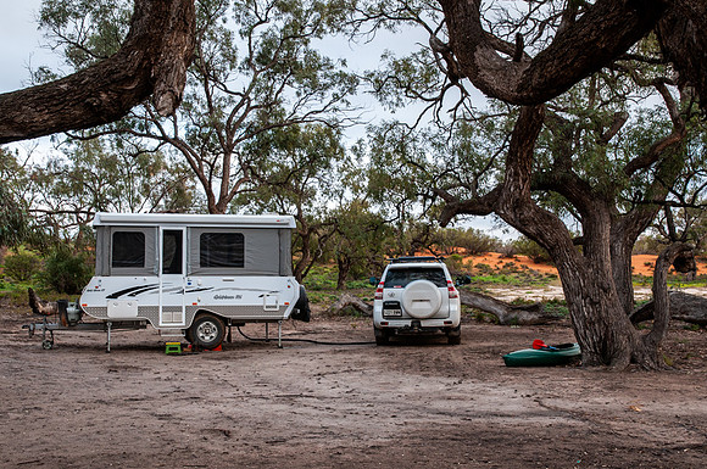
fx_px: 1003
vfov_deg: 26.3
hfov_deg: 38.8
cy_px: 234
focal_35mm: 51
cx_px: 354
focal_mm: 30
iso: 250
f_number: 8
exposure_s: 1/60
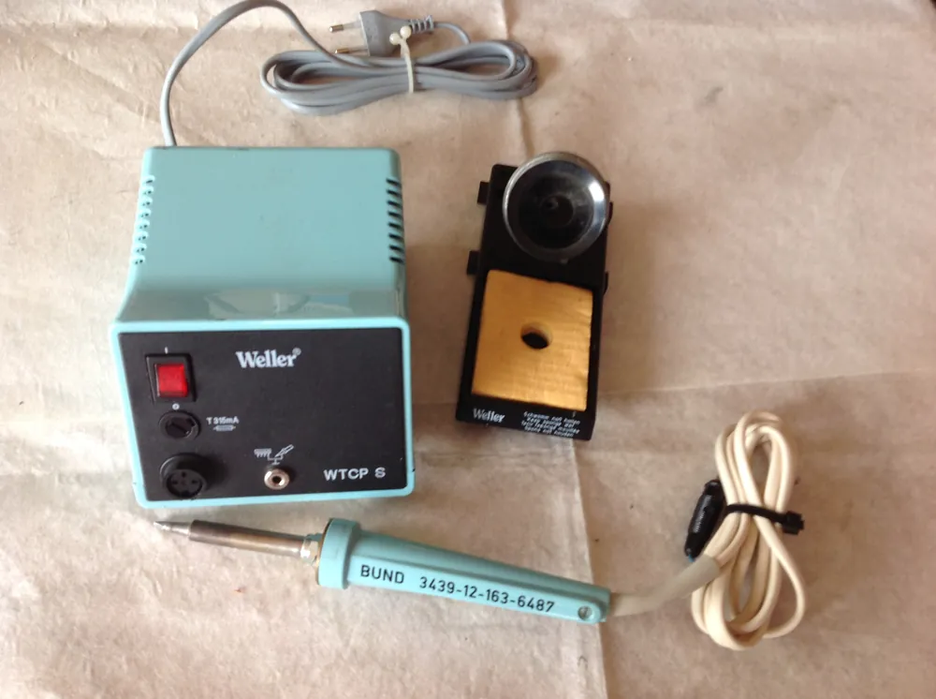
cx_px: 468
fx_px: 945
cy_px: 350
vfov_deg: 40.6
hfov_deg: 52.7
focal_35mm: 35
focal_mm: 4.28
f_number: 2.4
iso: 64
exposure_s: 1/15
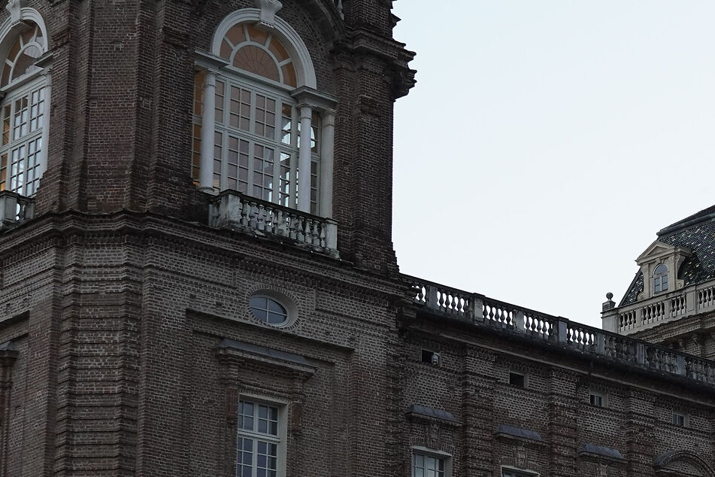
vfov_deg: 12.8
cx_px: 753
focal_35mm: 106
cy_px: 415
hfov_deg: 18.6
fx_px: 2105
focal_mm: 28
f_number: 5.6
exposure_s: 1/125
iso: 640
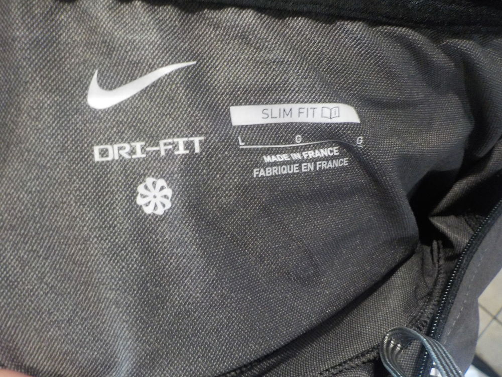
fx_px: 435
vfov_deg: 46.8
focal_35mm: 30
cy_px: 188
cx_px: 251
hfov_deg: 60.0
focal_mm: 4.1
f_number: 3.3
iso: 450
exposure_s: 1/8
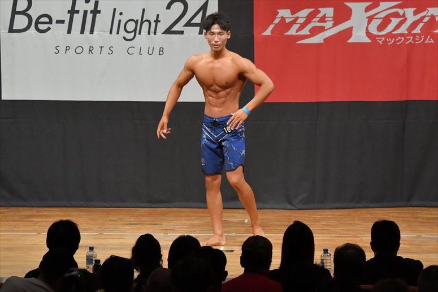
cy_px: 146
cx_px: 219
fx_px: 2919
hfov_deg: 8.6
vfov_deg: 5.7
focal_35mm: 240
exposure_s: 1/400
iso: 7200
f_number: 5.6
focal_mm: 160
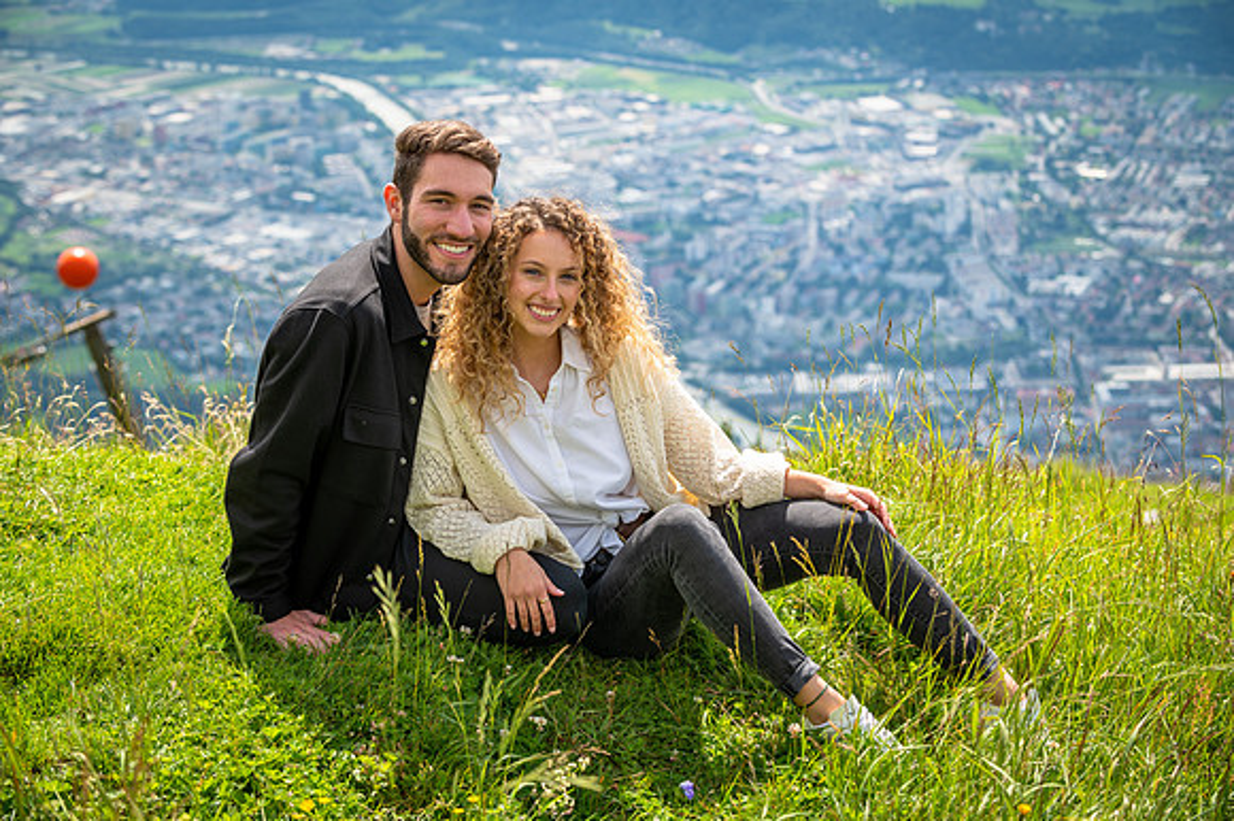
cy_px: 410
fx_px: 2569
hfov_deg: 27.0
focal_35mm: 75
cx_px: 617
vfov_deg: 18.2
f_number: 5.6
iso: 100
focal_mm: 75
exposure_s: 1/320
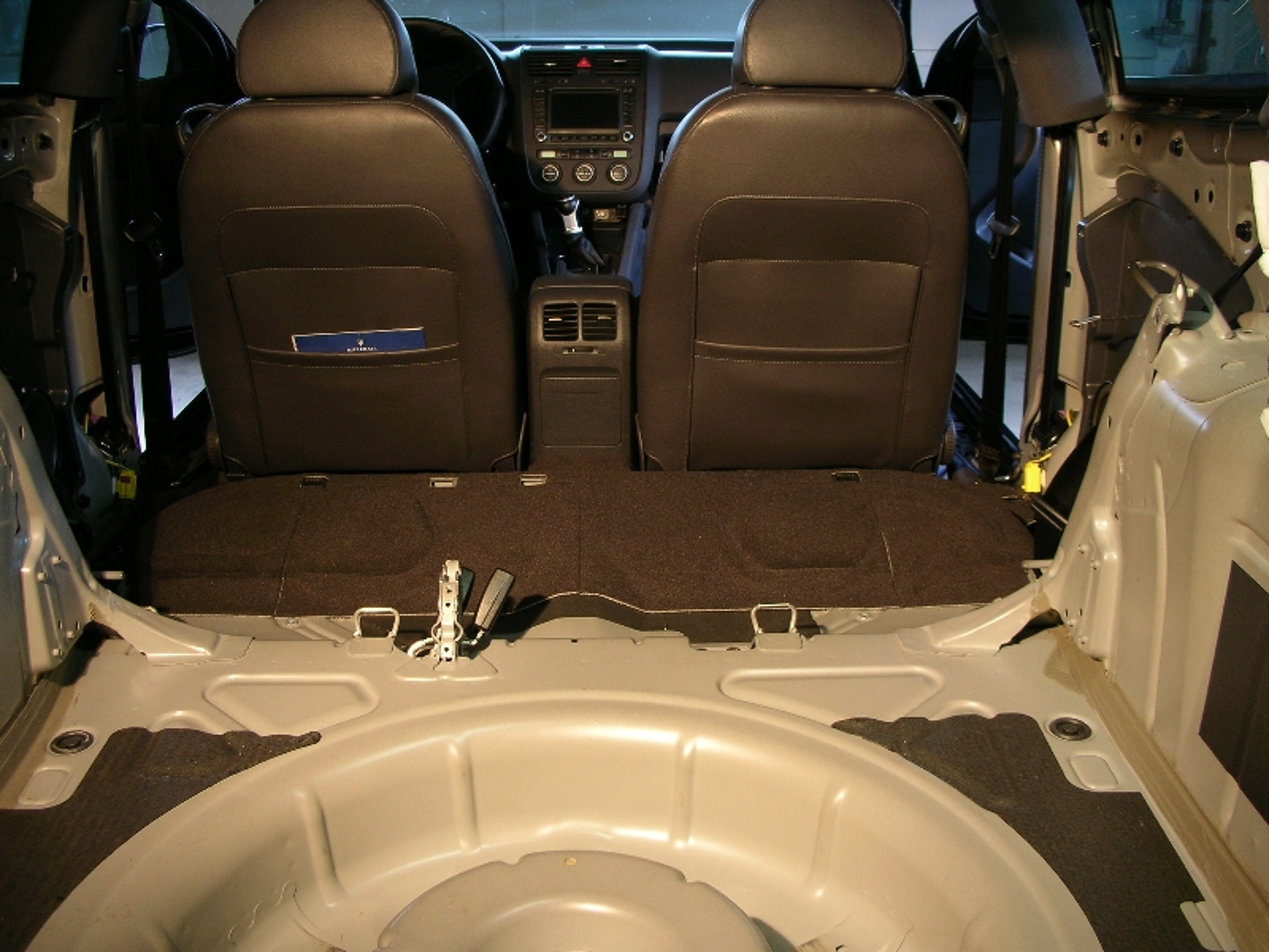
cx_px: 634
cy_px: 476
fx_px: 1283
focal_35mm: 35
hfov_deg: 52.6
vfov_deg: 40.7
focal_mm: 5.8
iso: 50
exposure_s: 1/4.5
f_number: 3
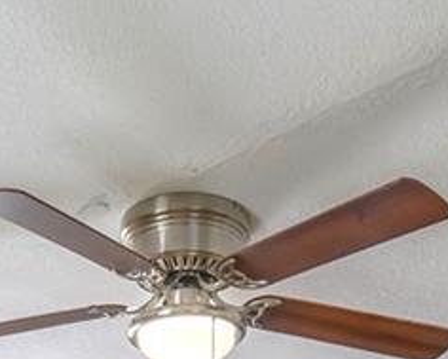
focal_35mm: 89
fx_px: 1181
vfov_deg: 13.4
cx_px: 135
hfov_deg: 21.4
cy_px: 828
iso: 500
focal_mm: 14
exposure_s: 1/160
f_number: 7.1
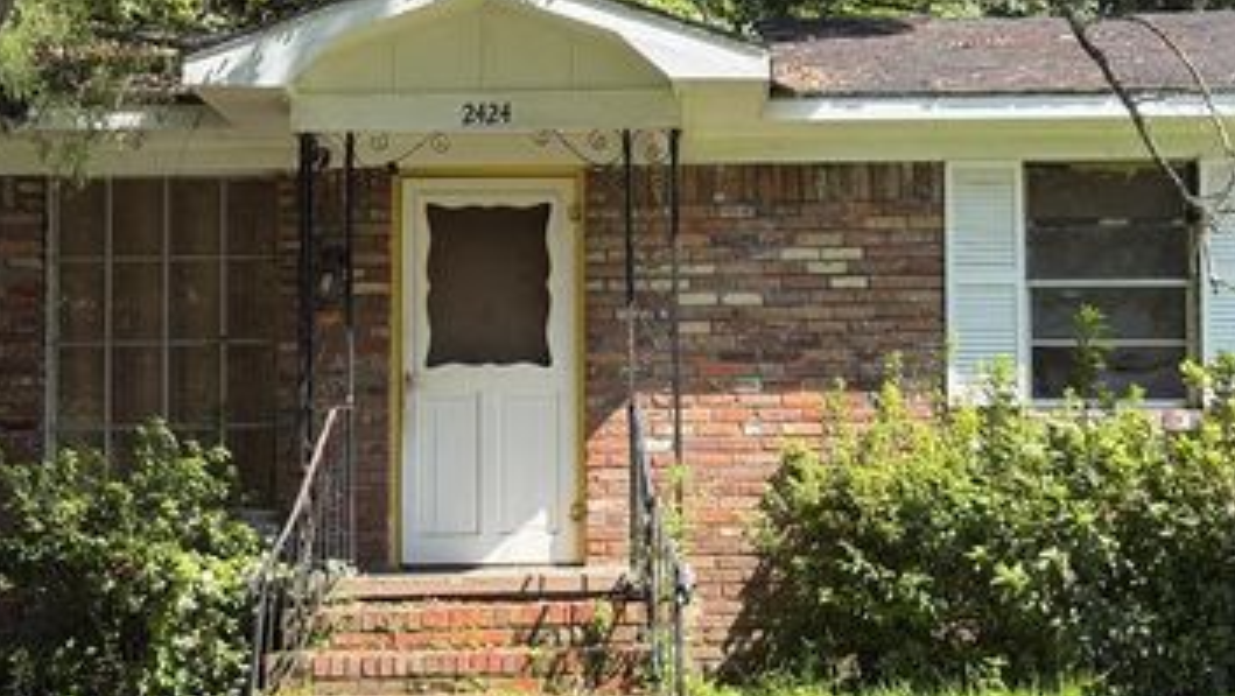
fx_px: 2425
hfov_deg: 28.5
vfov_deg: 16.3
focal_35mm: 74
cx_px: 742
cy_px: 338
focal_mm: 6.76
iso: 80
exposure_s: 1/1377
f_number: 1.78
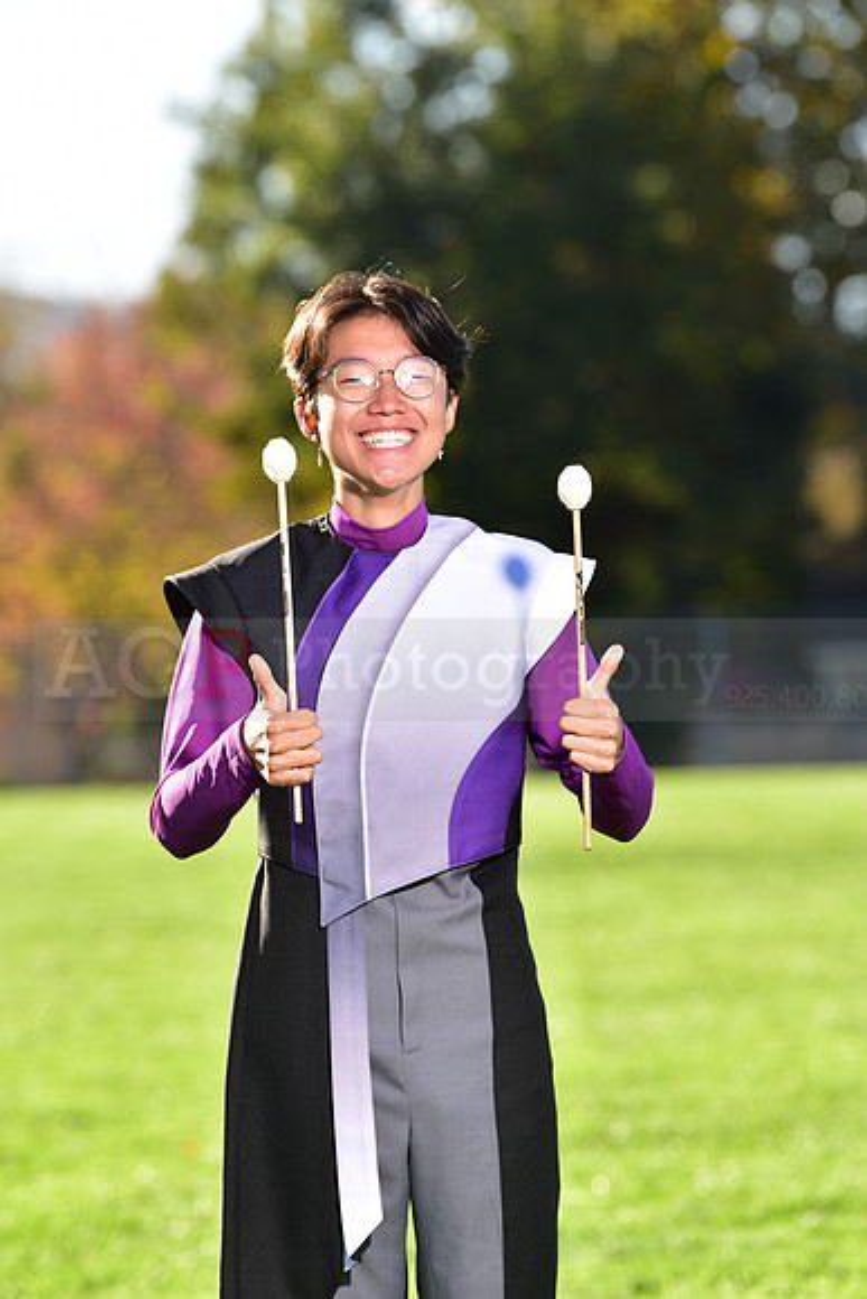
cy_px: 650
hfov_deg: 6.9
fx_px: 7220
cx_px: 434
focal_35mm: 200
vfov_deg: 10.3
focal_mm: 200
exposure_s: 1/200
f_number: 5
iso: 80
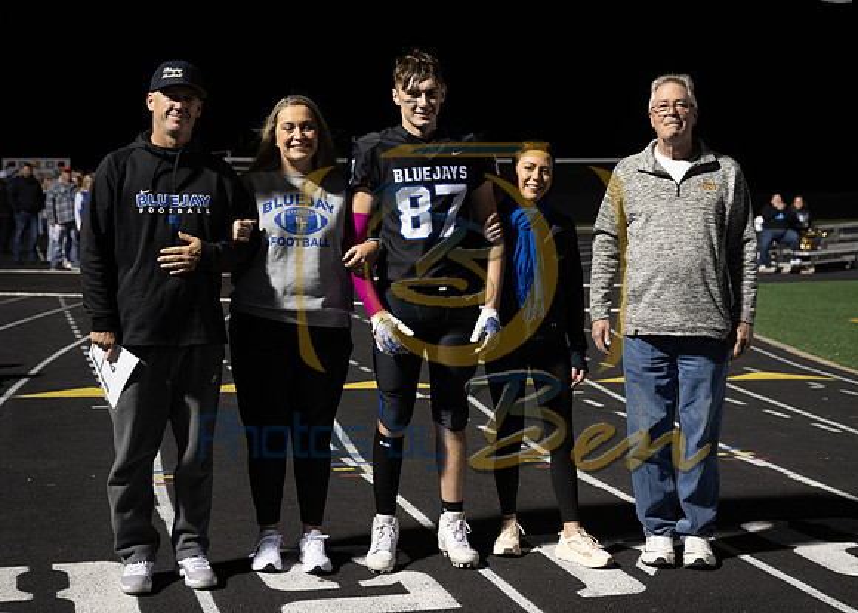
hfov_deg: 33.9
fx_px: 1407
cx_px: 415
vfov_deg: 24.6
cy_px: 276
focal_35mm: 58
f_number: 3.5
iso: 1600
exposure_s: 1/160
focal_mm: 45
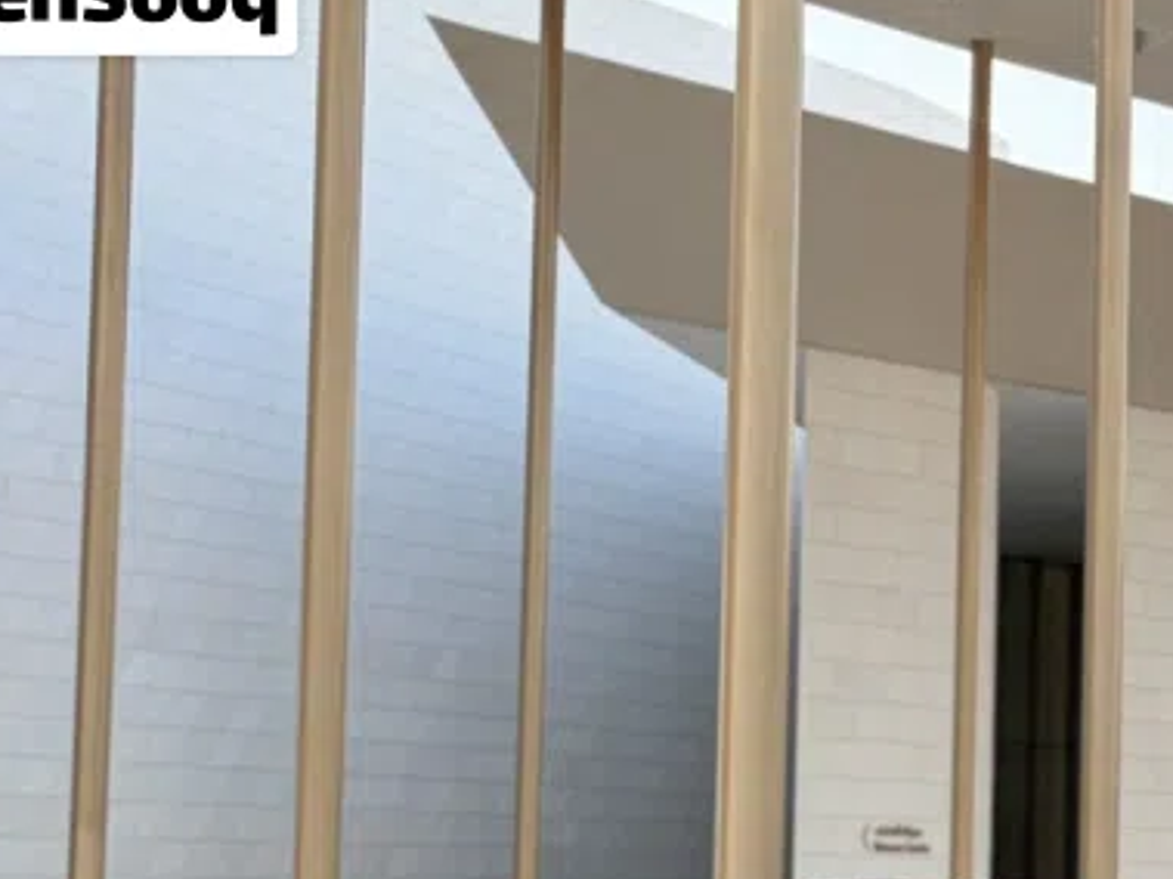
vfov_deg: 18.2
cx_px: 764
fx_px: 2744
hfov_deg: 24.0
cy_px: 501
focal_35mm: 81
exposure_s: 1/778
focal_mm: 6.76
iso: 100
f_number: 1.78
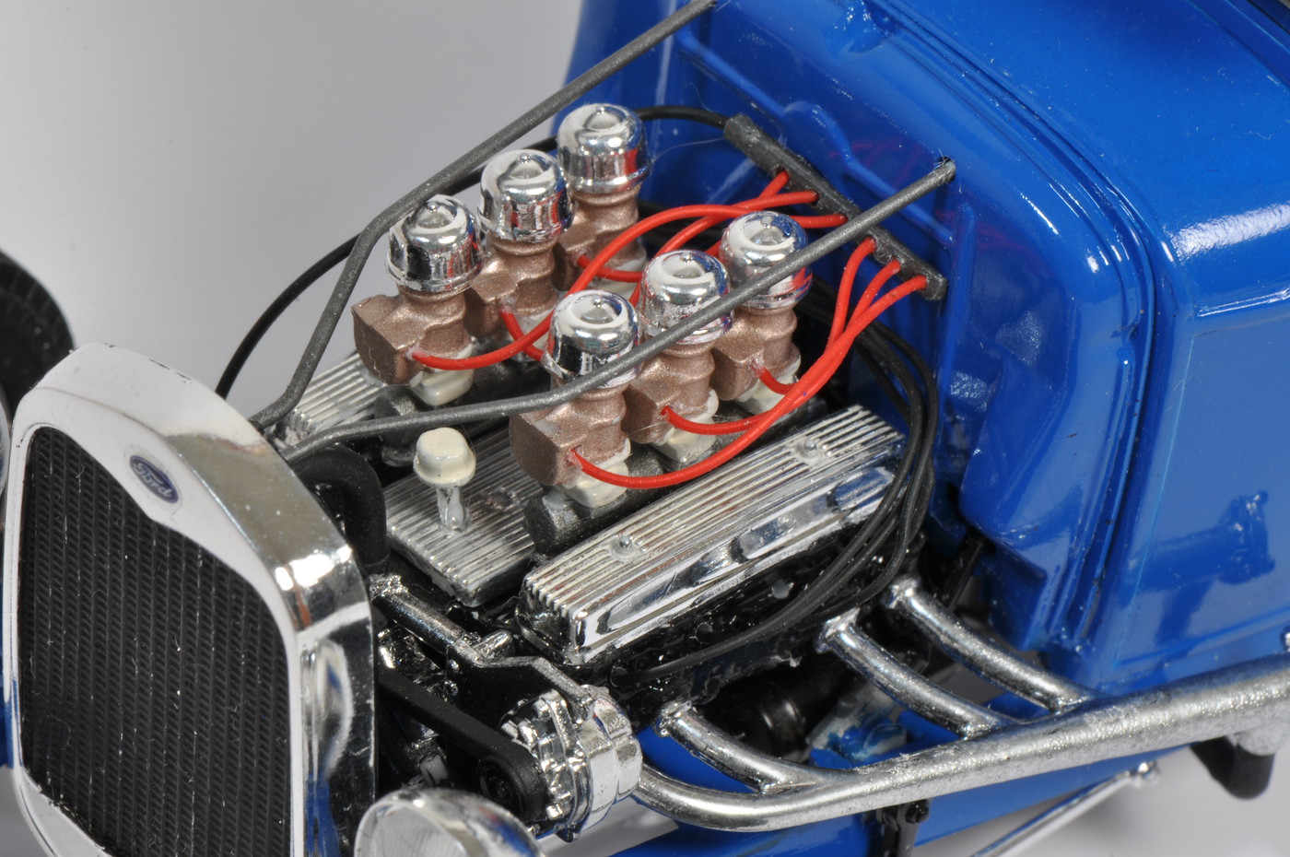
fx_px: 4563
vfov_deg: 10.7
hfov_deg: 16.1
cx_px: 645
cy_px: 428
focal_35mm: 128
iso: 200
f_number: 32
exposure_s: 1/60
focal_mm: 85
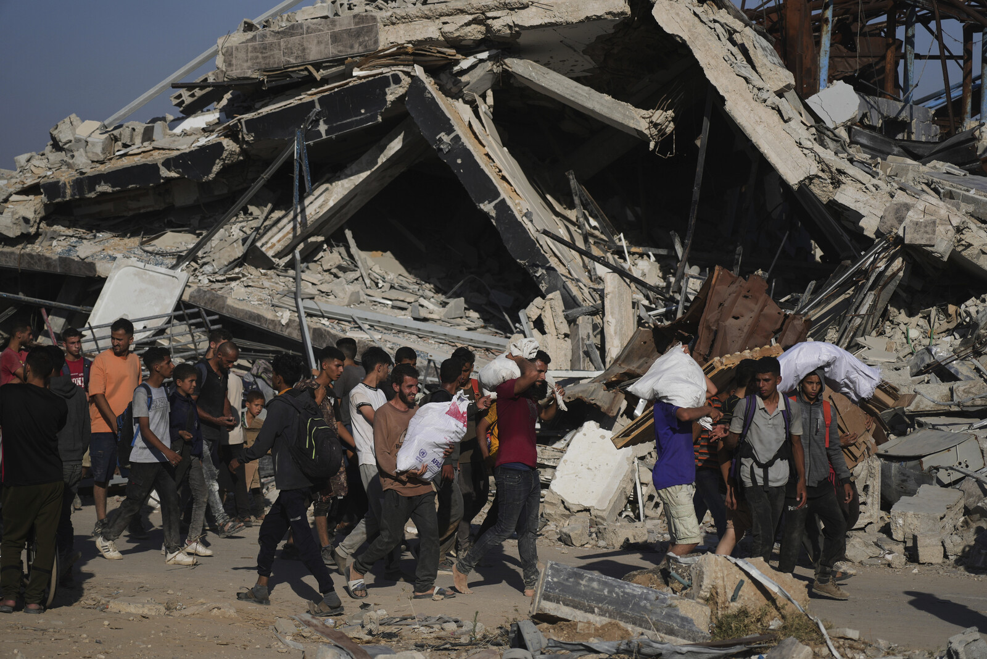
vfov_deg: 13.0
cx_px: 494
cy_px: 330
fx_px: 2879
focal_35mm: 105
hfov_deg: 19.5
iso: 100
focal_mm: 105
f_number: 4
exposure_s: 1/4000
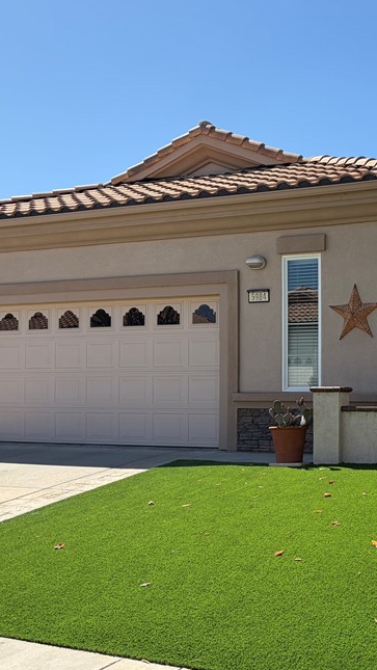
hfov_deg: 25.6
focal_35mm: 45
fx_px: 799
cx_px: 345
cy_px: 379
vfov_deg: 45.4
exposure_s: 1/2747
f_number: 1.6
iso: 50
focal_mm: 5.96
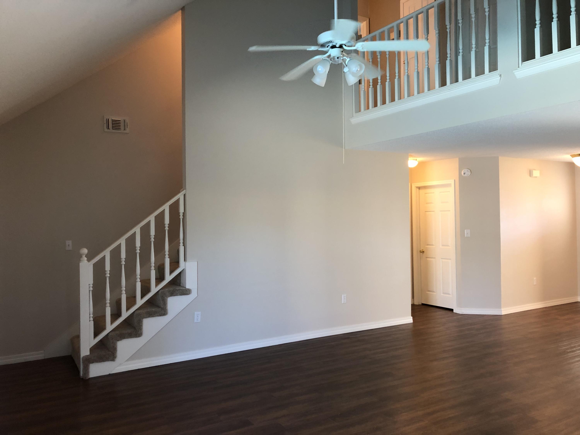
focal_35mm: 28
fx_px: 469
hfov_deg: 63.4
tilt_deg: -0.3
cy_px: 218
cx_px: 290
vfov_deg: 49.7
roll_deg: +1.3
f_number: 1.8
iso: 40
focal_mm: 3.99
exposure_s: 1/15
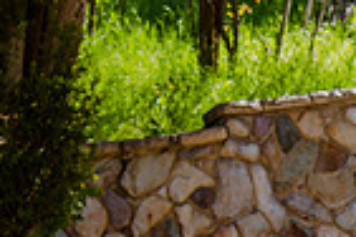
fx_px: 1562
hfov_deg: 12.5
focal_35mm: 158
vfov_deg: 8.5
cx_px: 506
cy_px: 357
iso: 200
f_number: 4.5
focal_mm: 38
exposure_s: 1/250
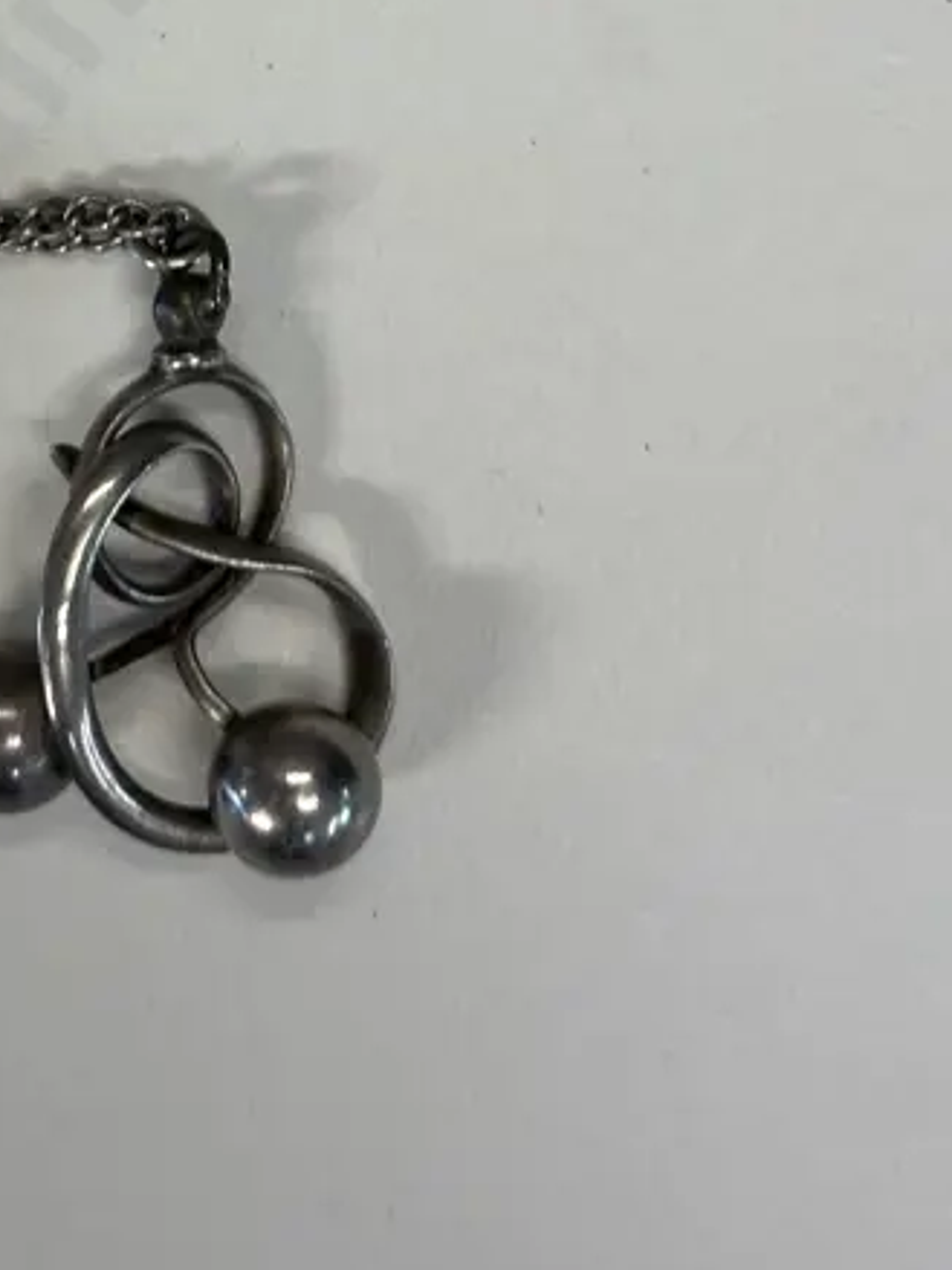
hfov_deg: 13.1
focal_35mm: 112
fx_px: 4109
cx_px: 119
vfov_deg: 17.1
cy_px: -55
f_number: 1.78
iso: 50
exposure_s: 1/50
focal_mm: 6.86
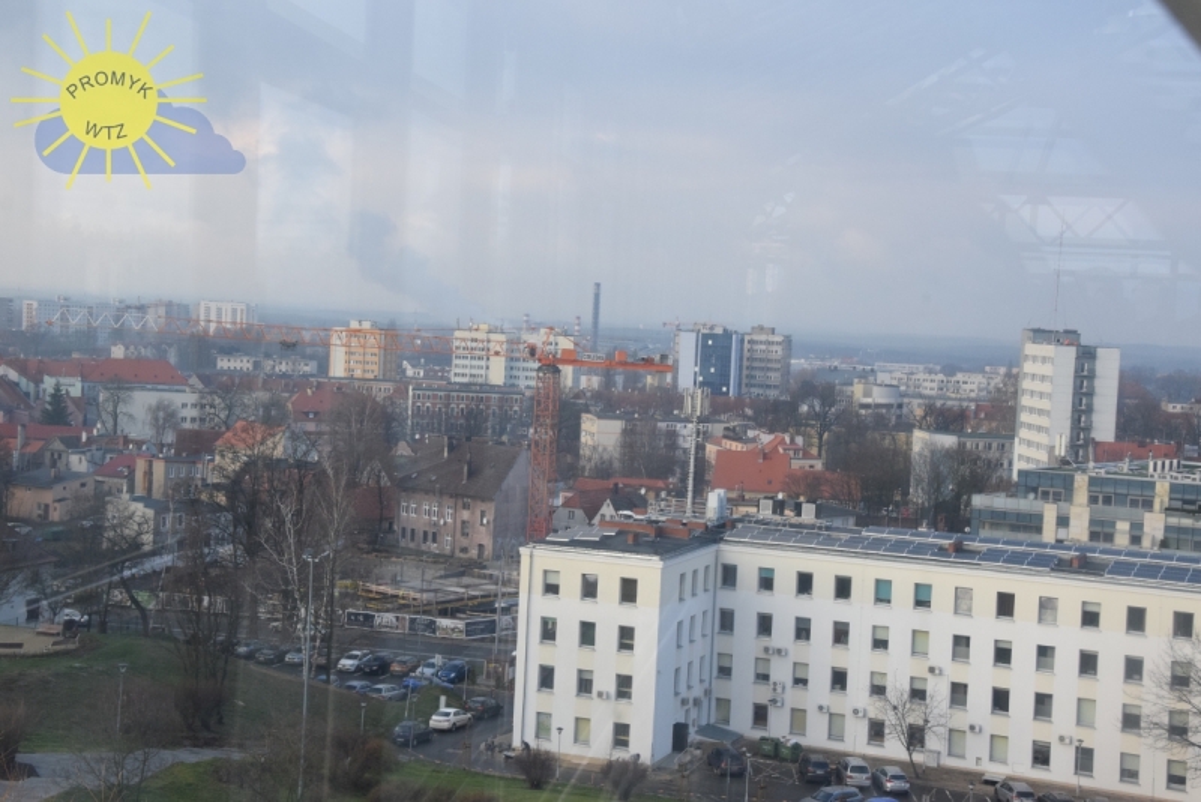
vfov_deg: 22.6
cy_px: 401
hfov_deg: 33.4
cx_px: 600
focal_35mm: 60
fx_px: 2002
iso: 1600
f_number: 11
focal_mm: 40
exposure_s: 1/500
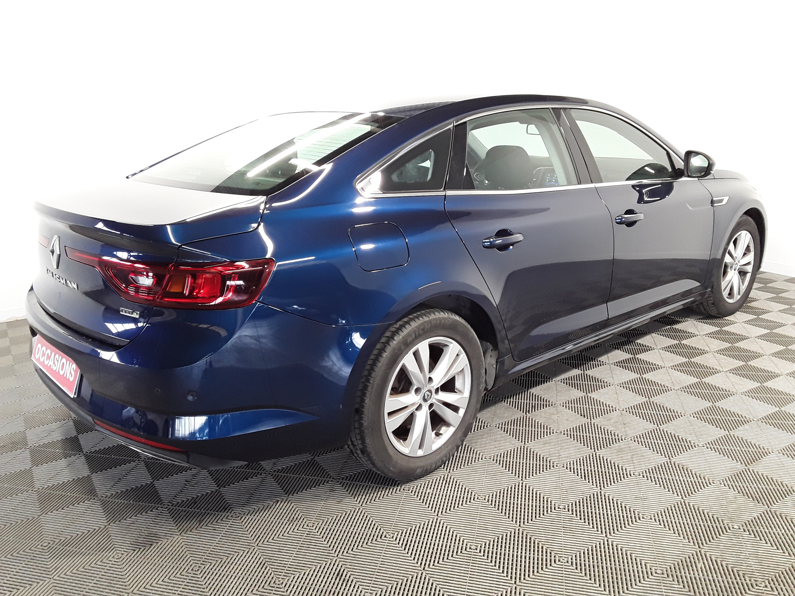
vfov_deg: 51.4
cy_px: 298
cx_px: 398
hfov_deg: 65.3
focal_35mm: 27
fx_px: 620
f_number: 1.9
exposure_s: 1/33
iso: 100
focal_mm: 2.91
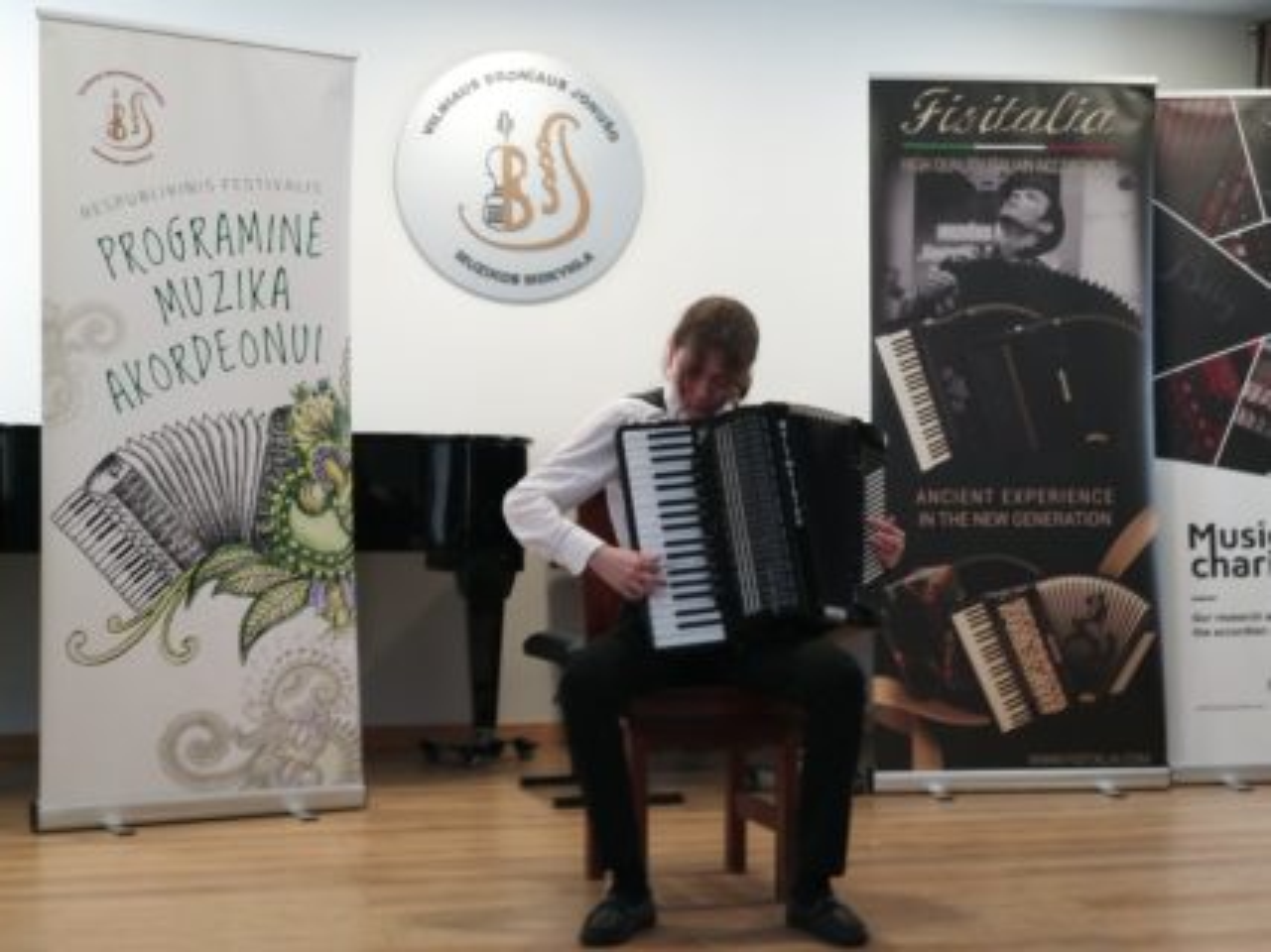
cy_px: 476
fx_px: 1909
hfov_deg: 36.8
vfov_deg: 28.0
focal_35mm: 52
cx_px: 636
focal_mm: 5.54
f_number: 2.4
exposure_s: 1/33
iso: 200
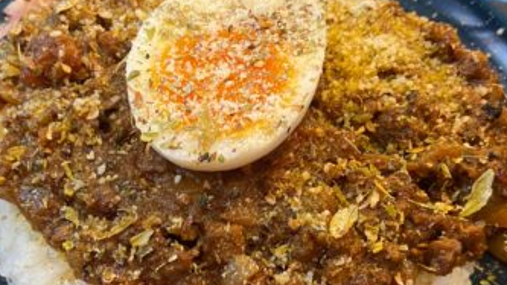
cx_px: 242
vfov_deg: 23.4
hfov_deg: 40.6
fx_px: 685
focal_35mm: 51
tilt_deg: -56.5
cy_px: 178
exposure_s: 1/30
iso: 500
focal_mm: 4.25
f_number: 1.8
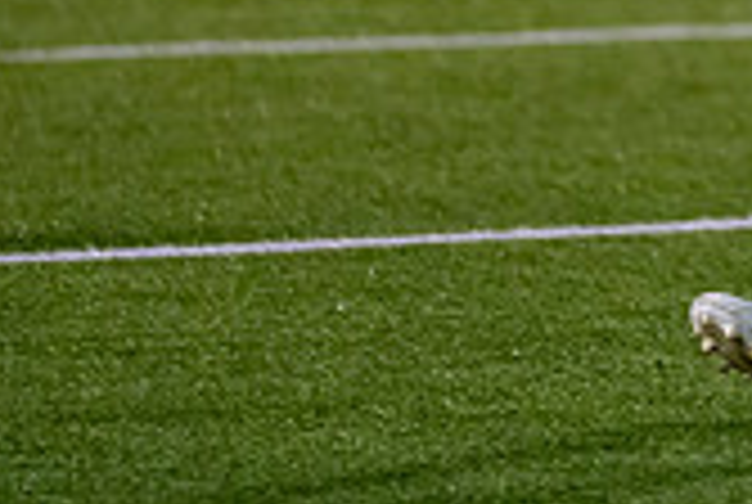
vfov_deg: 1.9
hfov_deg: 2.8
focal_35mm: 737
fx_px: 15422
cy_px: -365
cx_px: 1111
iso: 4000
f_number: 2.8
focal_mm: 178
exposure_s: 1/1000
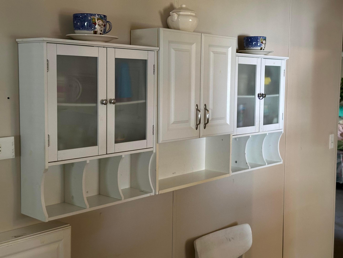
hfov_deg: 39.7
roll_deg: -0.7
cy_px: 129
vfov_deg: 30.3
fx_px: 476
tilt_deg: -5.4
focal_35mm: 48
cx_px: 172
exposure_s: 1/60
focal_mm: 6.86
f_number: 1.78
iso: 250
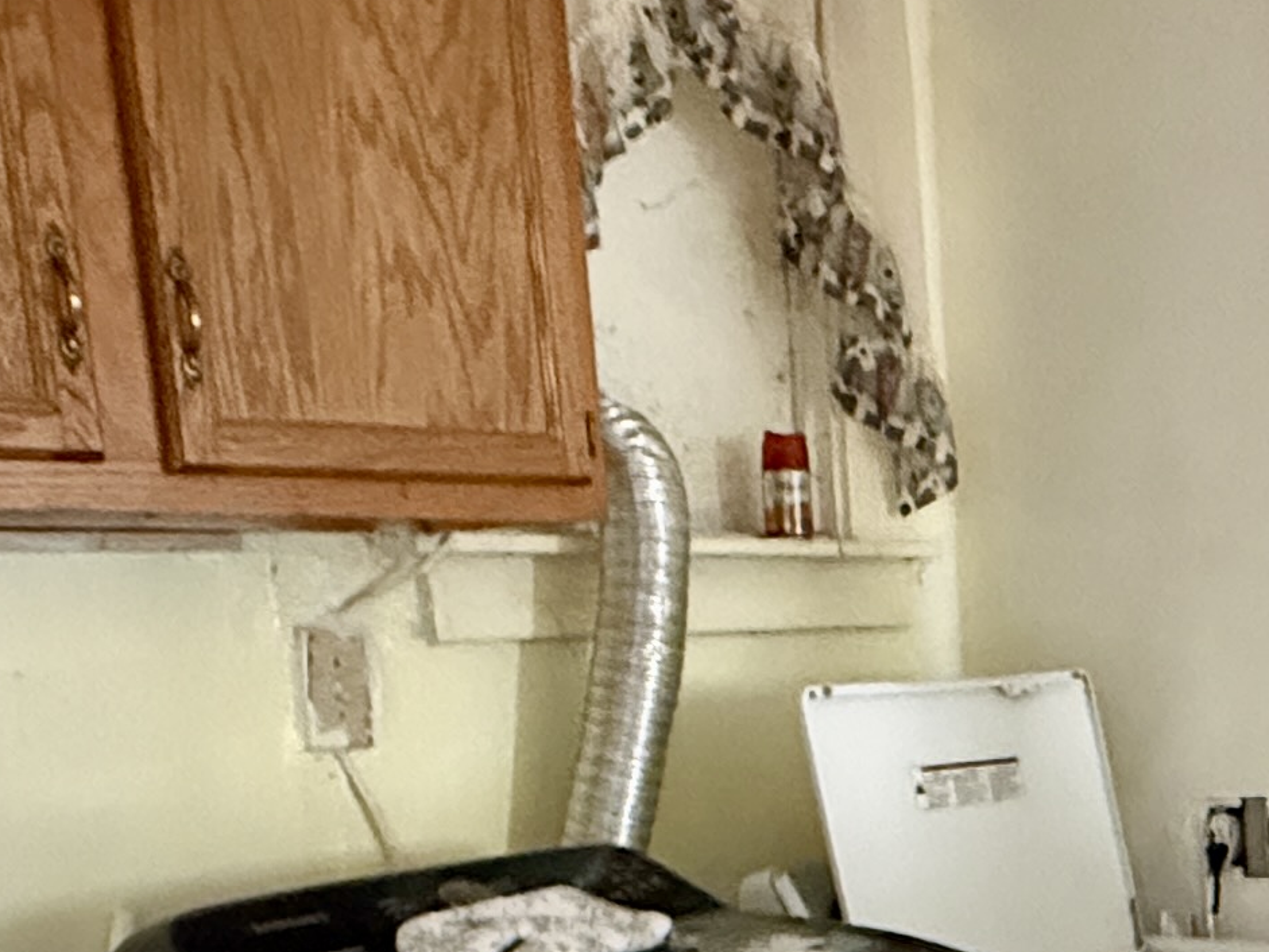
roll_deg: +3.0
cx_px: 1280
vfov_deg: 23.3
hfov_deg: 29.9
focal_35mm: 60
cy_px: 983
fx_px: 2200
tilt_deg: -8.8
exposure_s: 1/42
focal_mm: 2.22
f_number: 2.2
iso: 1600
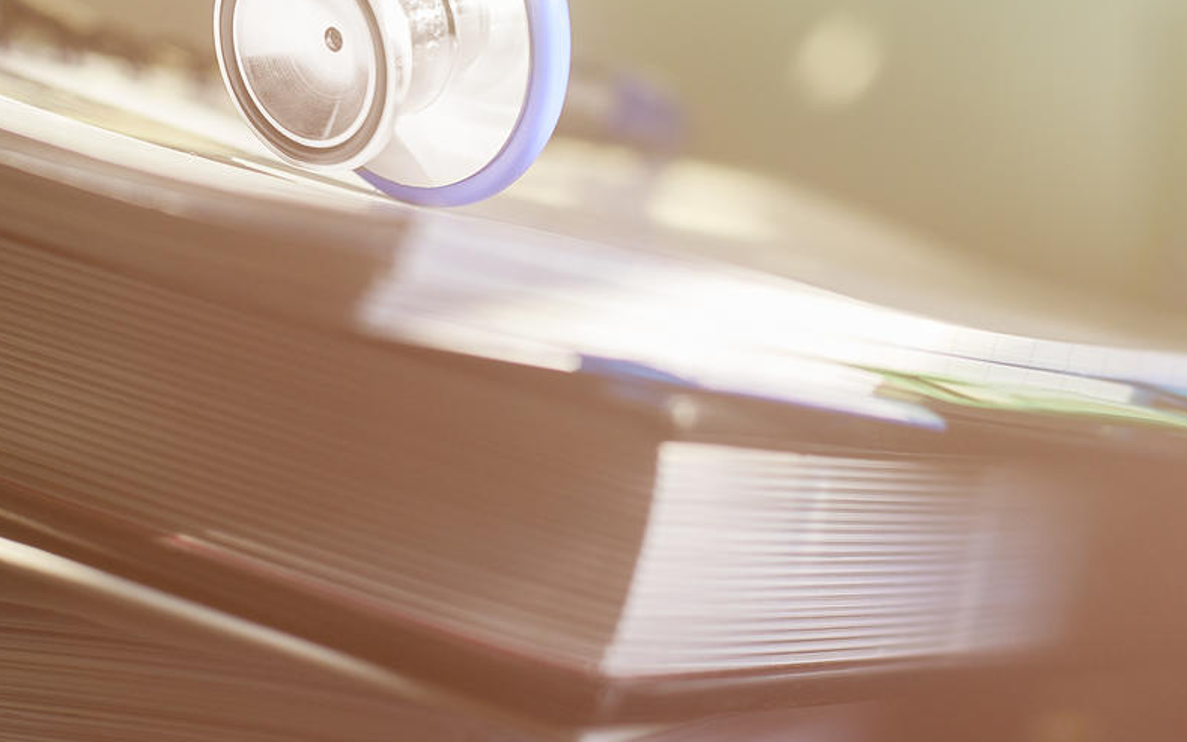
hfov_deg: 21.8
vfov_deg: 13.8
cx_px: 510
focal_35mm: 95
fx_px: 3073
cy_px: 300
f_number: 3.2
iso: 250
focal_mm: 50
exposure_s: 1/400
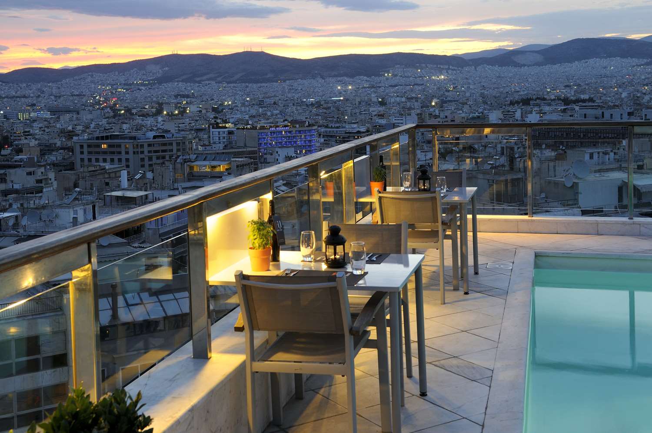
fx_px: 868
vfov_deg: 28.0
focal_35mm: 48
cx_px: 326
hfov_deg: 41.2
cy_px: 216
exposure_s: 1/2
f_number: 7.1
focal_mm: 32
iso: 200
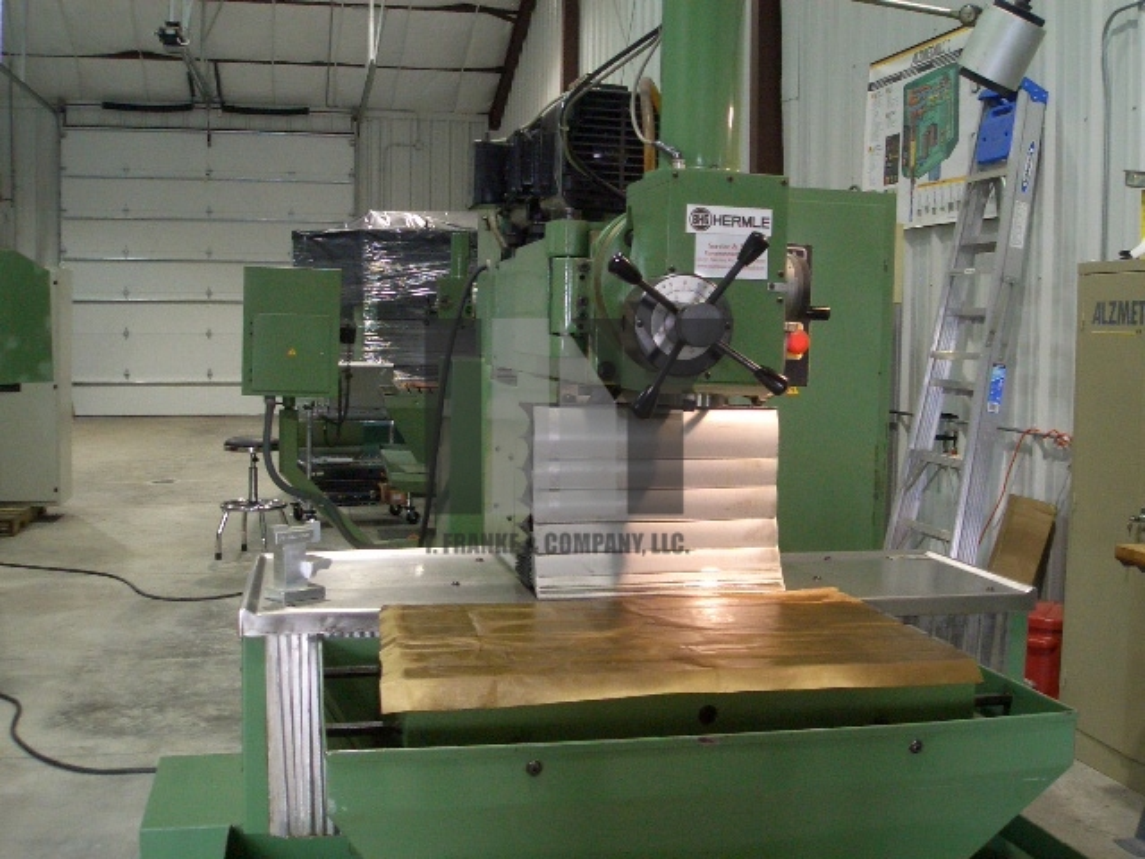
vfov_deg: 39.7
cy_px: 430
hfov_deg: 51.4
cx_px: 572
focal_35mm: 36
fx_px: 1191
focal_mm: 4.8
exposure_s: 1/25
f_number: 4
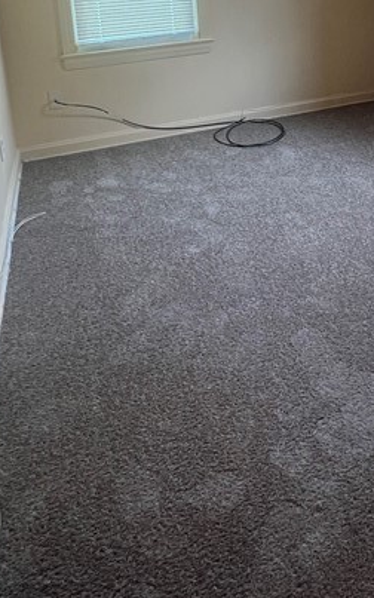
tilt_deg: -11.2
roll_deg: +1.3
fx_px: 571
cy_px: 19
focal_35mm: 35
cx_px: 340
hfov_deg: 34.2
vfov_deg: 47.3
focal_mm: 1.57
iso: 125
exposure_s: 1/120
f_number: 1.8
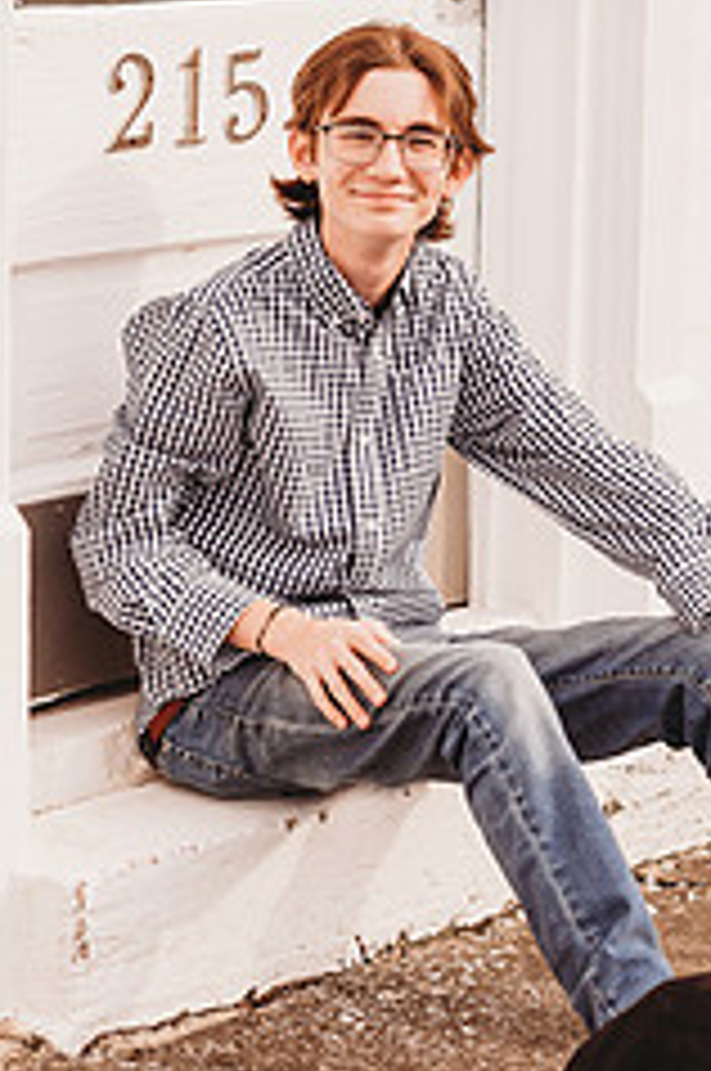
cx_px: 558
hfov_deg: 8.5
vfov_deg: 12.8
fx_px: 4783
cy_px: 328
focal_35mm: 161
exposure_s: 1/1000
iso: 100
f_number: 2.8
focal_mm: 85
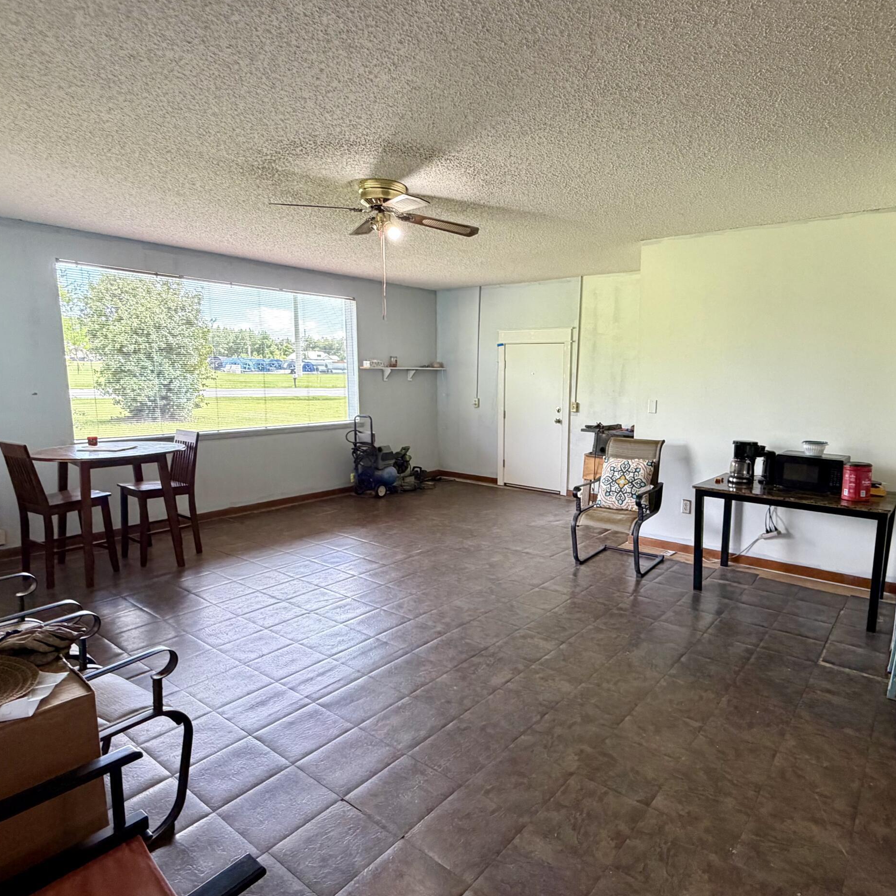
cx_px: 533
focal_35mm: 20
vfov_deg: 74.8
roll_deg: -1.0
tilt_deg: -8.9
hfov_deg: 74.1
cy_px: 461
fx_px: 586
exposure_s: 1/121
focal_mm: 2.22
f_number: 2.2
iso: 250
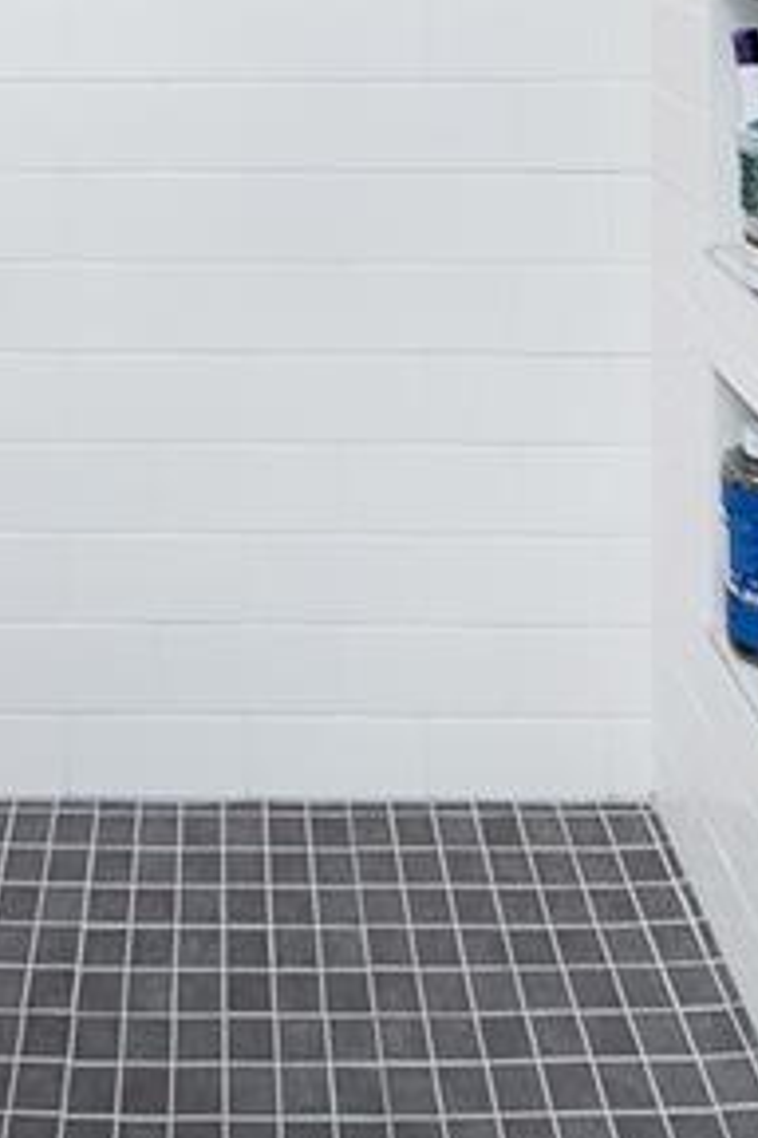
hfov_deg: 32.7
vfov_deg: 38.5
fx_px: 1263
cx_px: 178
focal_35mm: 40
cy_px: -162
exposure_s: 1/160
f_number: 5.6
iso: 320
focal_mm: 15
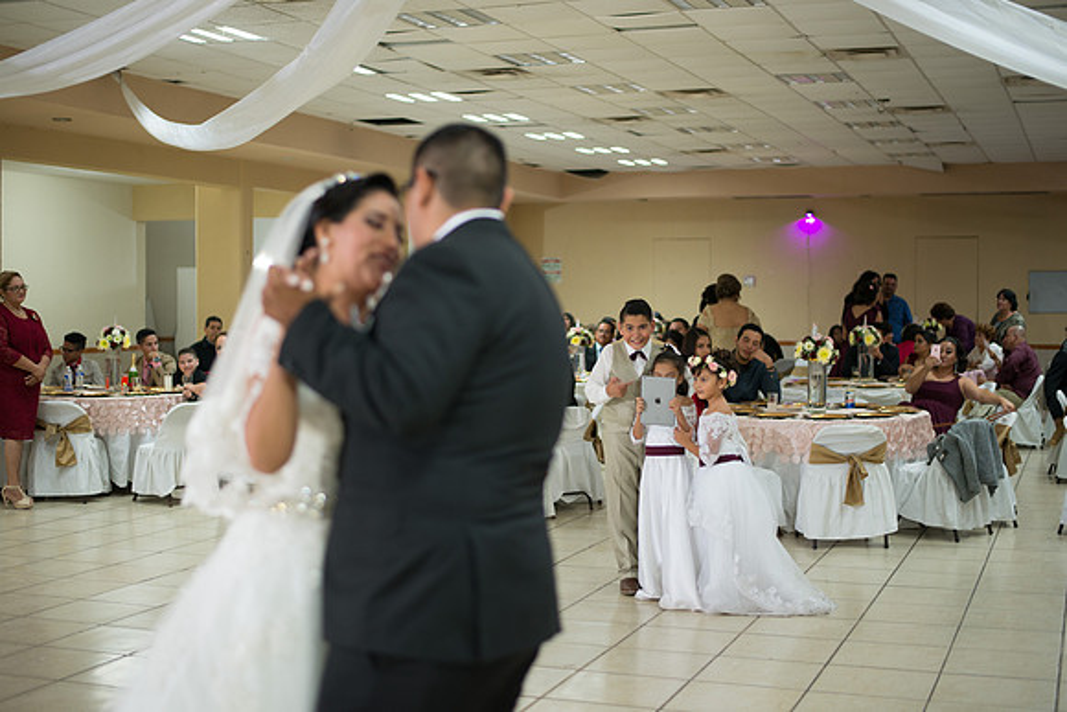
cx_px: 534
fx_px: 1482
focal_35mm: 50
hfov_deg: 39.6
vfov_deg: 27.0
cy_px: 356
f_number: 1.8
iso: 800
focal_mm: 50
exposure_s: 1/125
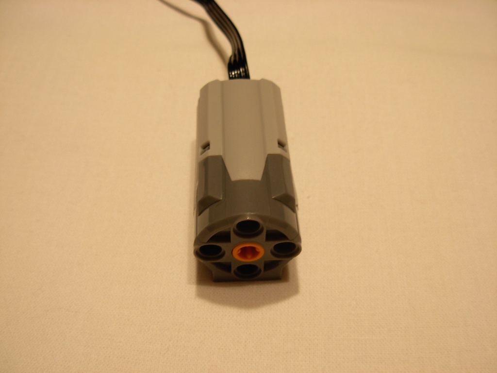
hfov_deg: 49.0
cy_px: 186
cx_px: 248
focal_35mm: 38
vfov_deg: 37.7
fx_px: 546
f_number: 2.9
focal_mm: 6.3
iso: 79
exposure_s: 1/8.2
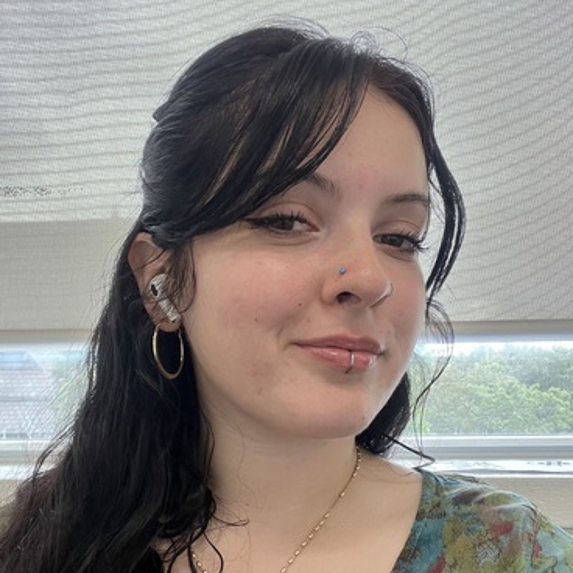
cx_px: 284
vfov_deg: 45.6
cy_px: 361
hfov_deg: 46.0
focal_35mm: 36
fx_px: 674
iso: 125
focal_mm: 2.71
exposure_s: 1/60
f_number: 2.2
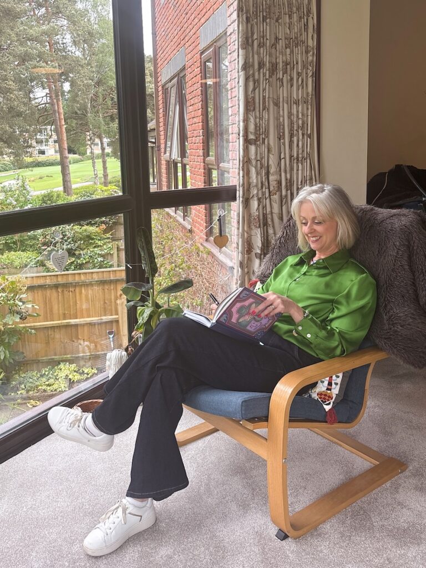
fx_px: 427
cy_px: 284
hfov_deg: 53.1
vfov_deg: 67.3
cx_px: 213
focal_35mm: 26
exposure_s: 1/105
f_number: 1.6
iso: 125
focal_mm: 5.96
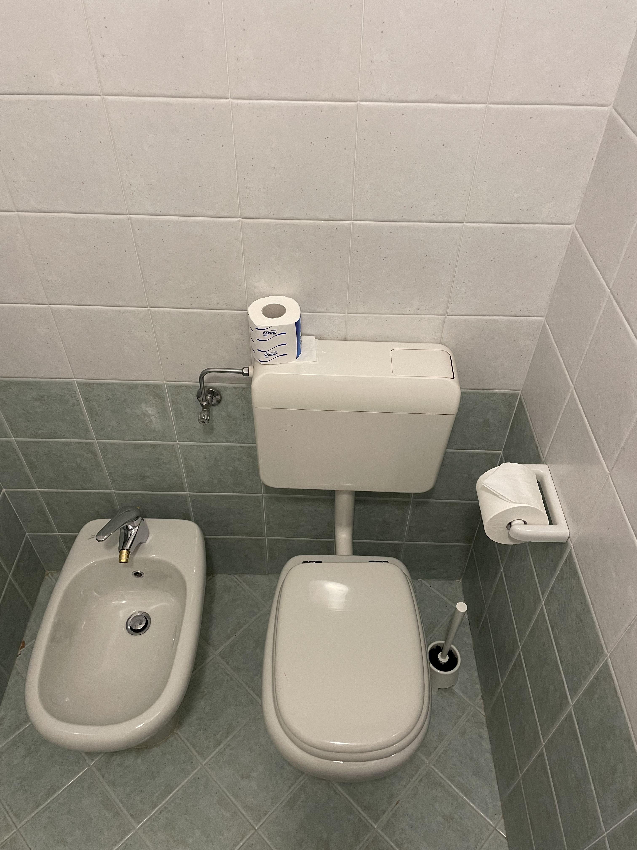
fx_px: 638
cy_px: 425
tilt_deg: -46.4
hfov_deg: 53.1
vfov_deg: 67.3
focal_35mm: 26
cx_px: 318
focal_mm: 4.2
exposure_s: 1/50
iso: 200
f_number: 1.6
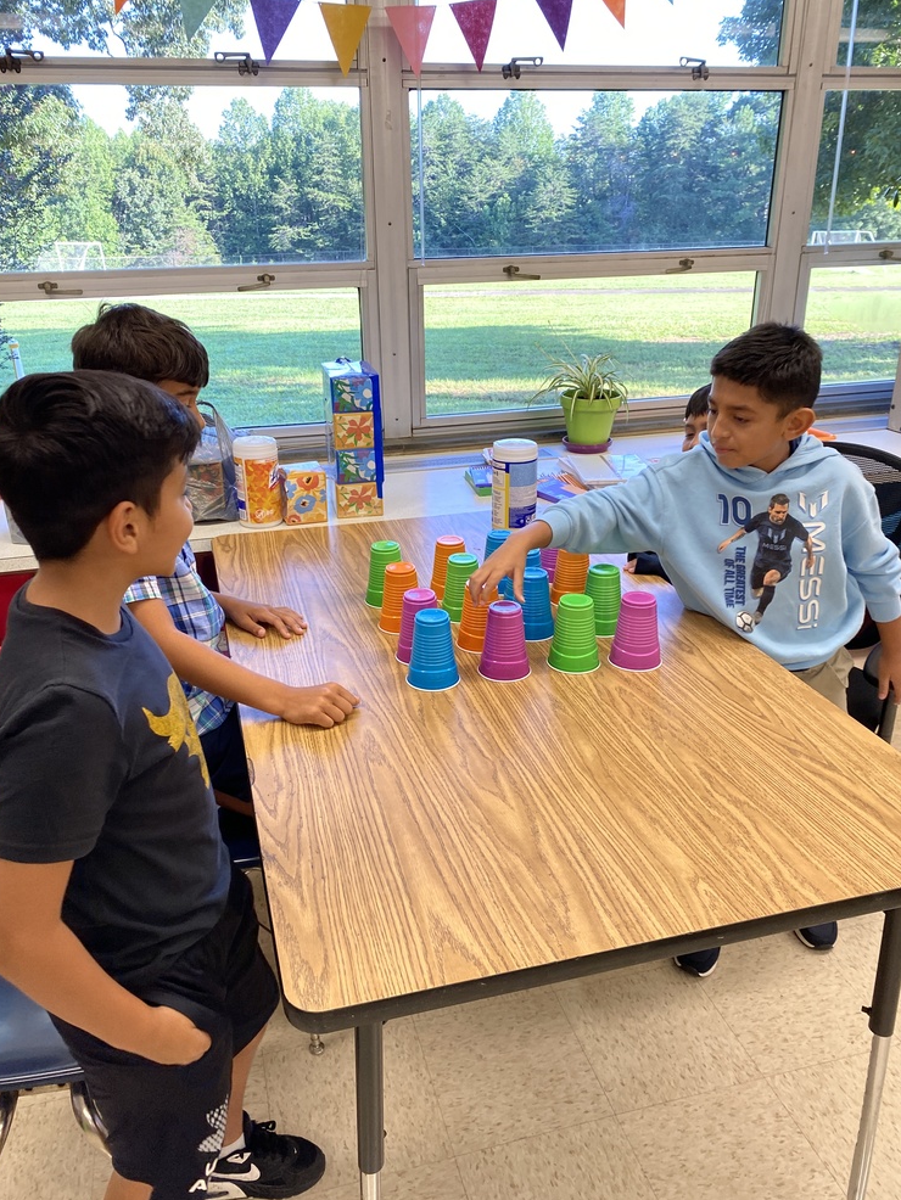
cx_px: 435
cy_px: 591
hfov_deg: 51.4
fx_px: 937
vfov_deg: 65.3
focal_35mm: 27
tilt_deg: -21.9
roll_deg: +1.9
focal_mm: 4.25
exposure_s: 1/120
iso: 100
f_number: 1.8
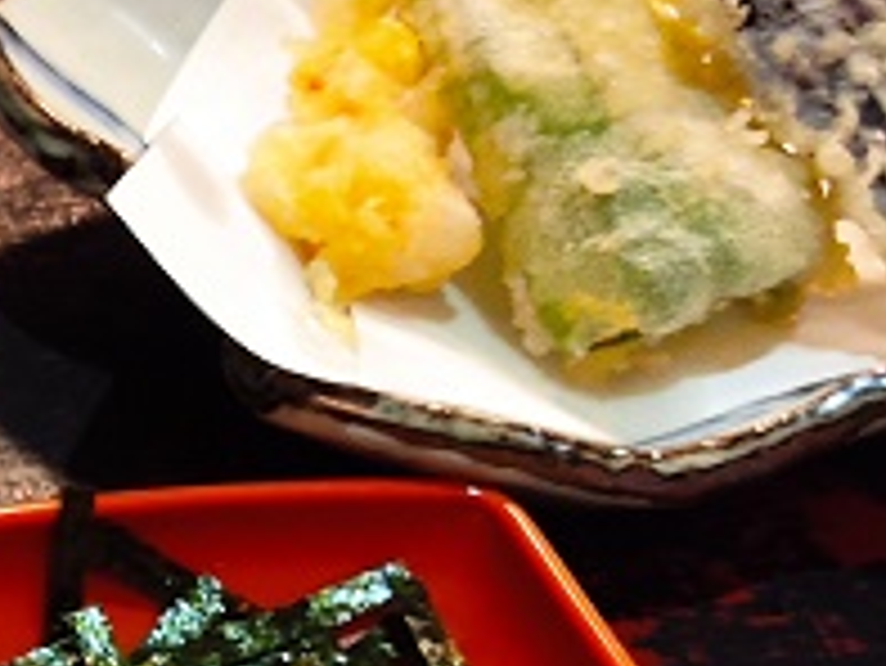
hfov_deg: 18.9
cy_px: 693
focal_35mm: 95
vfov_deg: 15.3
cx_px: -319
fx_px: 2433
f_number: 1.79
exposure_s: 1/33
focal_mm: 4.74
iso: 1192
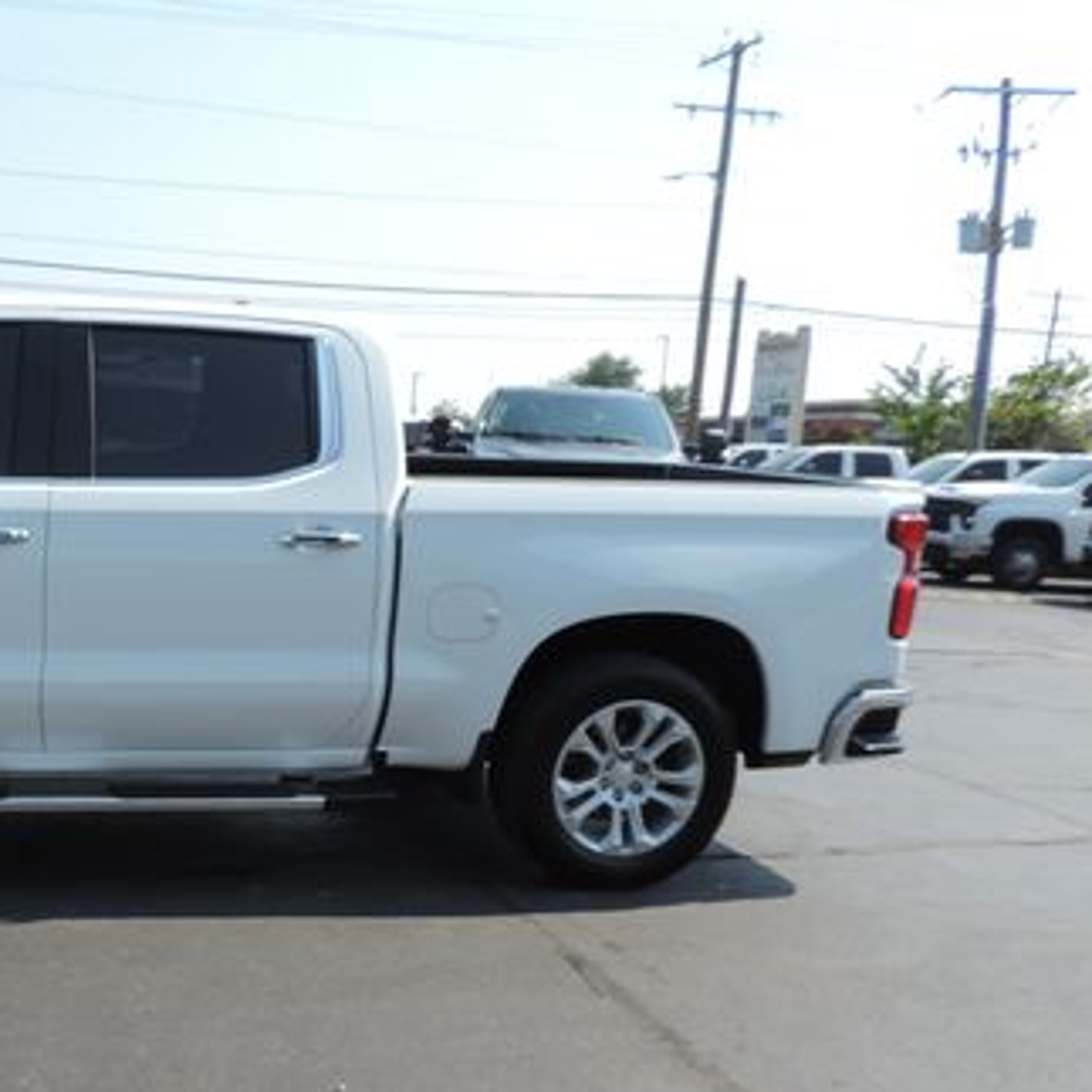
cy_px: 744
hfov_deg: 37.3
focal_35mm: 42
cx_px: 101
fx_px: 1499
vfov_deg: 39.5
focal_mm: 4.3
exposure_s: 1/800
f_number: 3
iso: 80
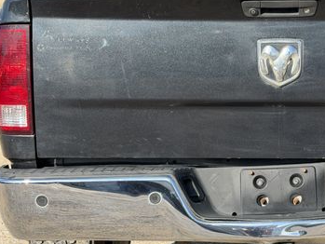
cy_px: 101
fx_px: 826
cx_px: 285
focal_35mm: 88
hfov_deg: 21.8
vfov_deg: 16.8
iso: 80
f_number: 1.78
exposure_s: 1/2494
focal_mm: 6.76
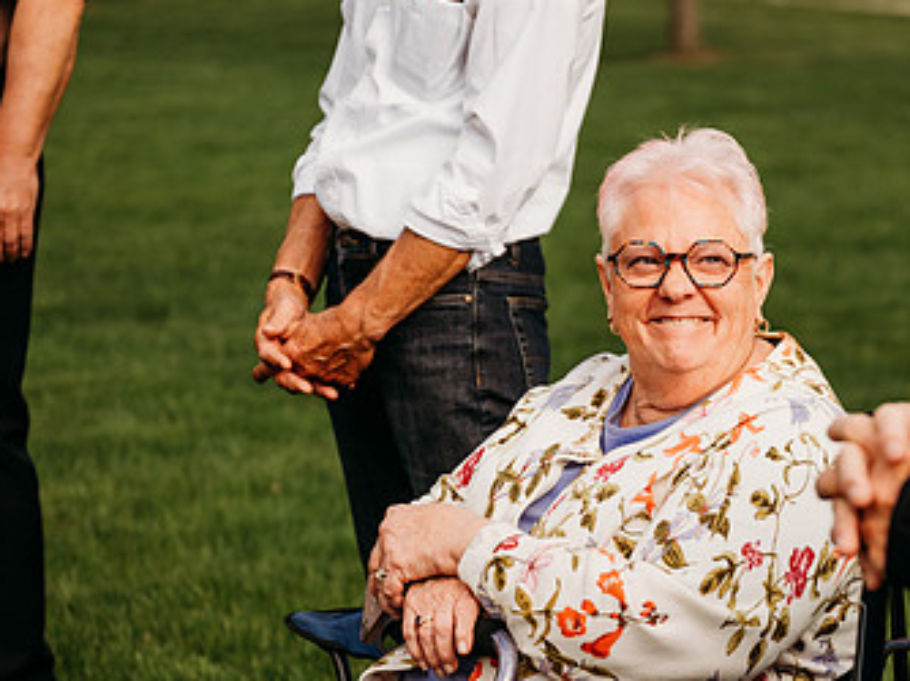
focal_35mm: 117
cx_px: 708
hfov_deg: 16.7
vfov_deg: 12.6
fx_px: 3074
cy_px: 516
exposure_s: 1/3200
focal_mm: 70
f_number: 2.8
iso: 200
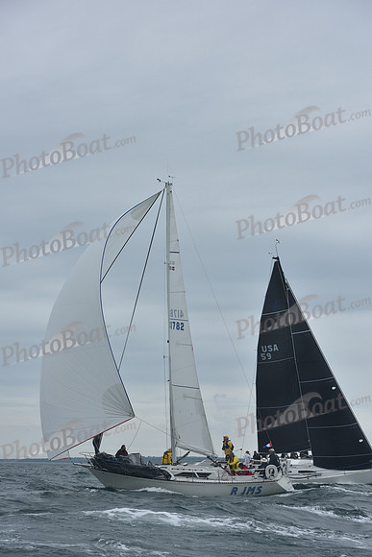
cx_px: 186
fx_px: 1084
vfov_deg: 28.8
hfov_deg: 19.5
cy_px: 278
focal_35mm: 70
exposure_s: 1/1000
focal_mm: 70
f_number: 7.1
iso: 320
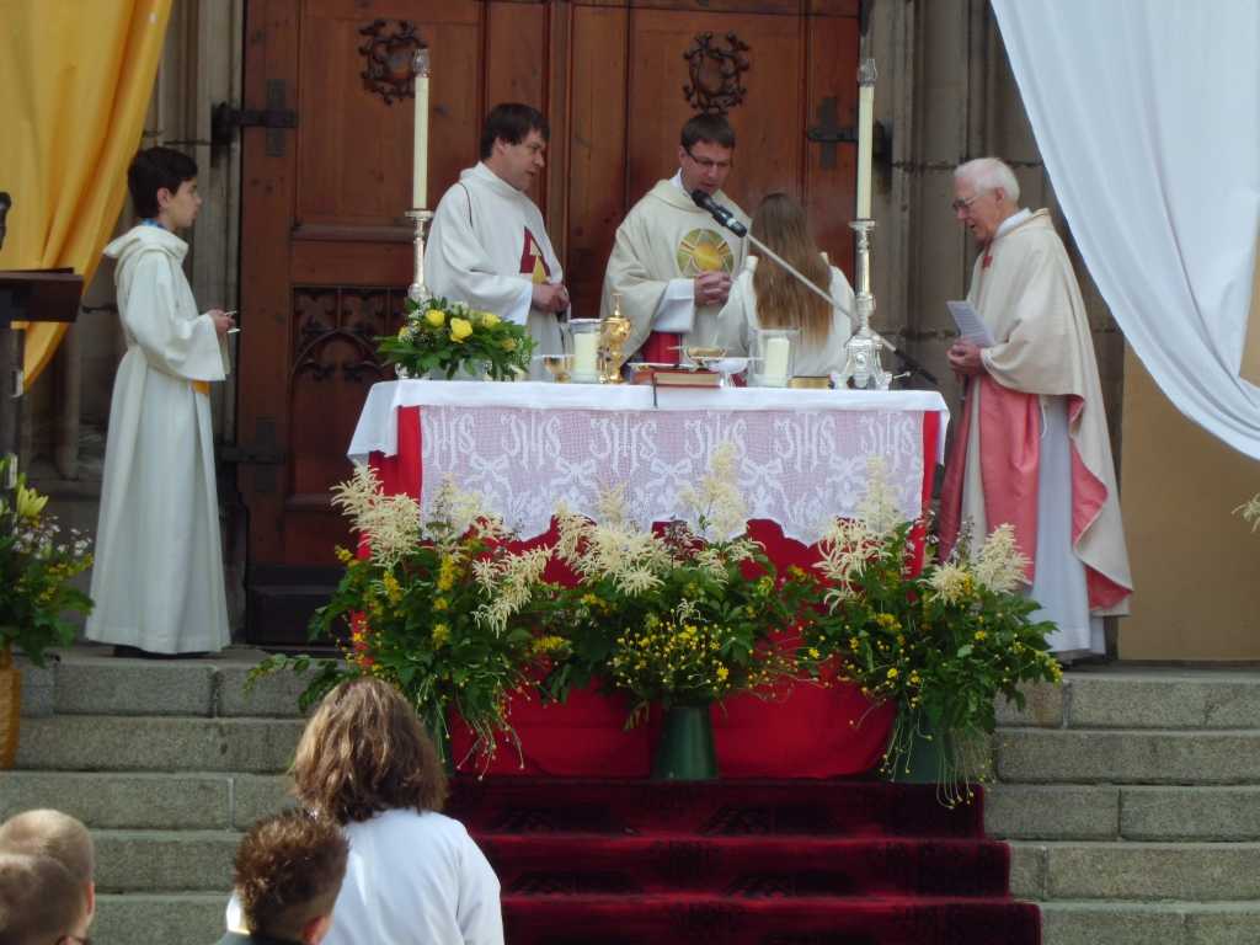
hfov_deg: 15.2
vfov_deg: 11.4
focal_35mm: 130
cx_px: 630
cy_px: 472
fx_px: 4732
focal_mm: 23.5
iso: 100
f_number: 6.5
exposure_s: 1/160
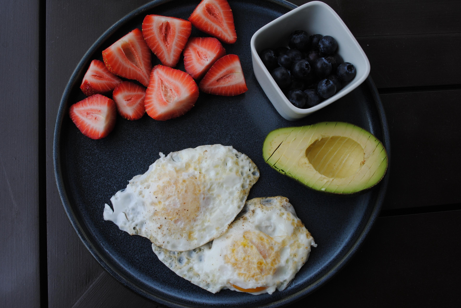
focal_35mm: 36
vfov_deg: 36.9
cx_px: 230
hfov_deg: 53.1
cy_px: 154
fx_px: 461
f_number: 6.3
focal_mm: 24
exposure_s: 1/160
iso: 100
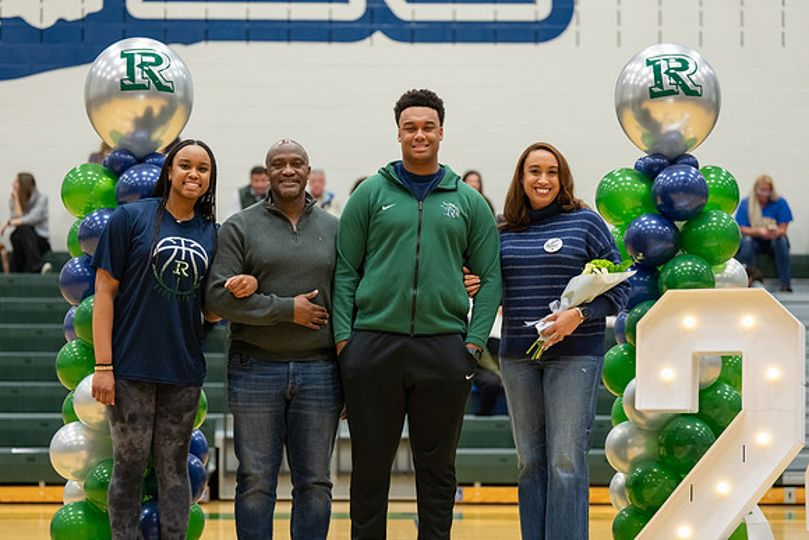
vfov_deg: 13.7
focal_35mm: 100
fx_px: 2248
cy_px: 270
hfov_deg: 20.4
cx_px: 404
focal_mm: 100
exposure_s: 1/320
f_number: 2.8
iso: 4000
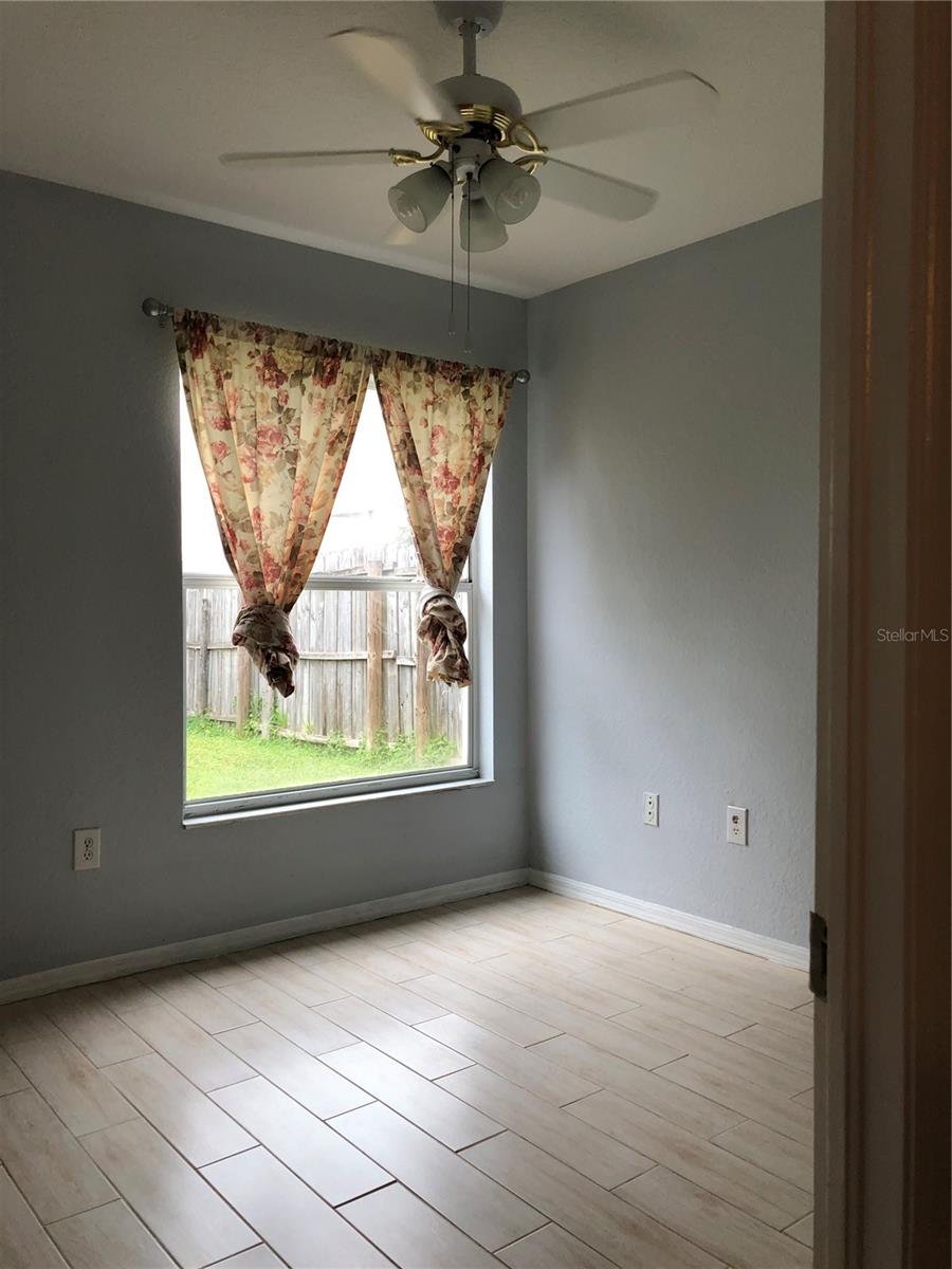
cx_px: 476
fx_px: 1027
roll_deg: -1.1
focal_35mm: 28
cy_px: 634
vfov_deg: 63.4
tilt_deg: -2.9
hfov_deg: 49.7
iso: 50
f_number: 1.8
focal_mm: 4
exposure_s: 1/120
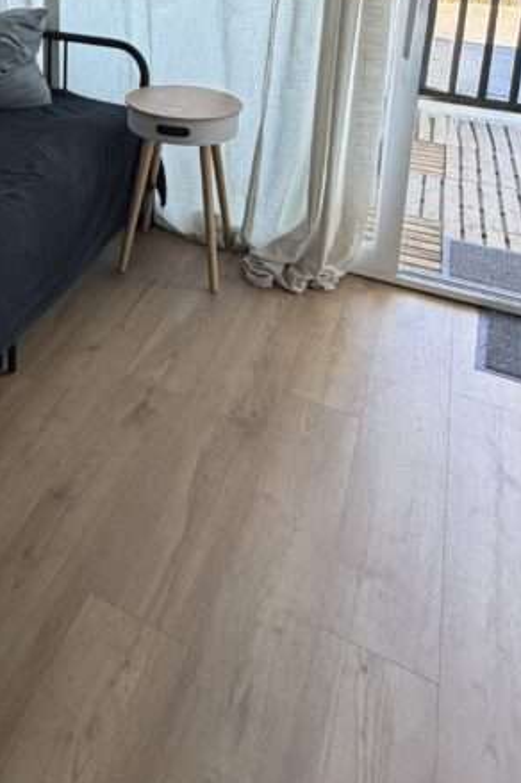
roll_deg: -0.4
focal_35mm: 34
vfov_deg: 47.9
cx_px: 25
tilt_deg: -10.9
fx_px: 739
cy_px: 32
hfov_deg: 35.8
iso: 320
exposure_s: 1/121
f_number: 2.2
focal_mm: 2.22
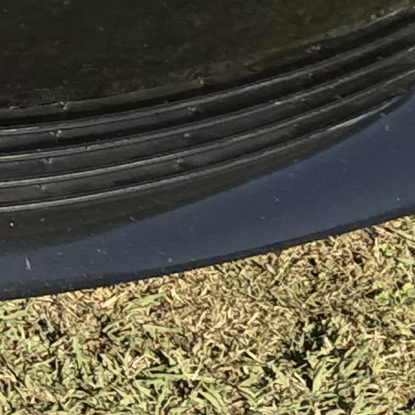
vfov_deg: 9.0
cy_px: -240
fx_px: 2564
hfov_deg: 8.2
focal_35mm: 189
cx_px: -734
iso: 80
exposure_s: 1/2053
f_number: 1.78
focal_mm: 6.76
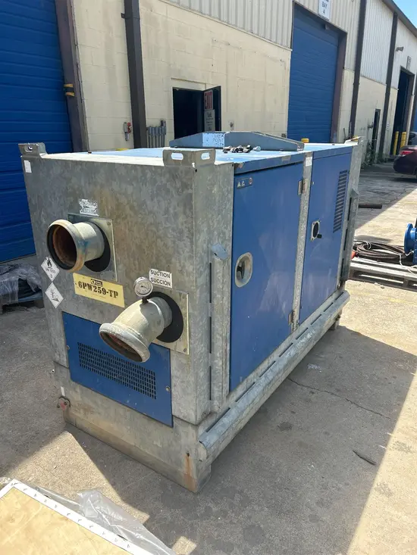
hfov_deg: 53.1
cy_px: 278
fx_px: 417
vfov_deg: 67.3
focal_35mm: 26
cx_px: 208
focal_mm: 5.7
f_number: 1.5
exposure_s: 1/1751
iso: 50
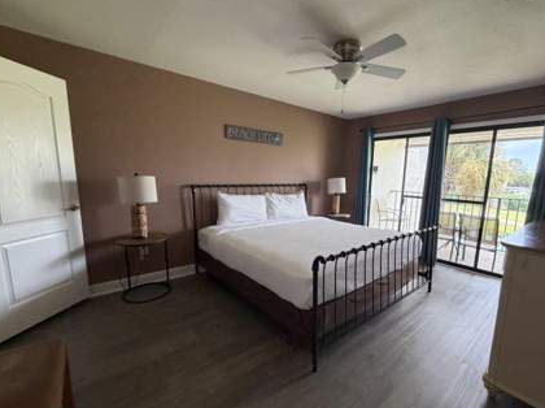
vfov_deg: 77.9
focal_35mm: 16
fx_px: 252
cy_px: 214
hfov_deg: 94.3
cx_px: 300
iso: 320
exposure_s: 1/94
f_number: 2.2
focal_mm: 2.22
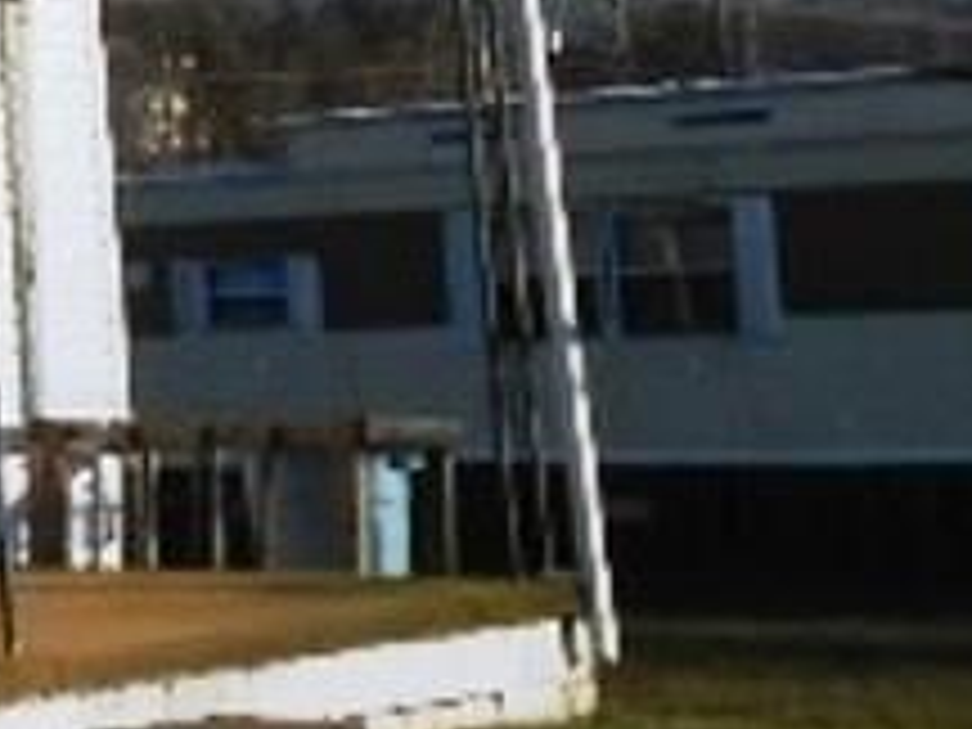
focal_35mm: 123
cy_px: -76
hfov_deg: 13.1
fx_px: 3454
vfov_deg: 11.9
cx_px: -1152
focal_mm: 4.6
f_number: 3.5
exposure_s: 1/1250
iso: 80
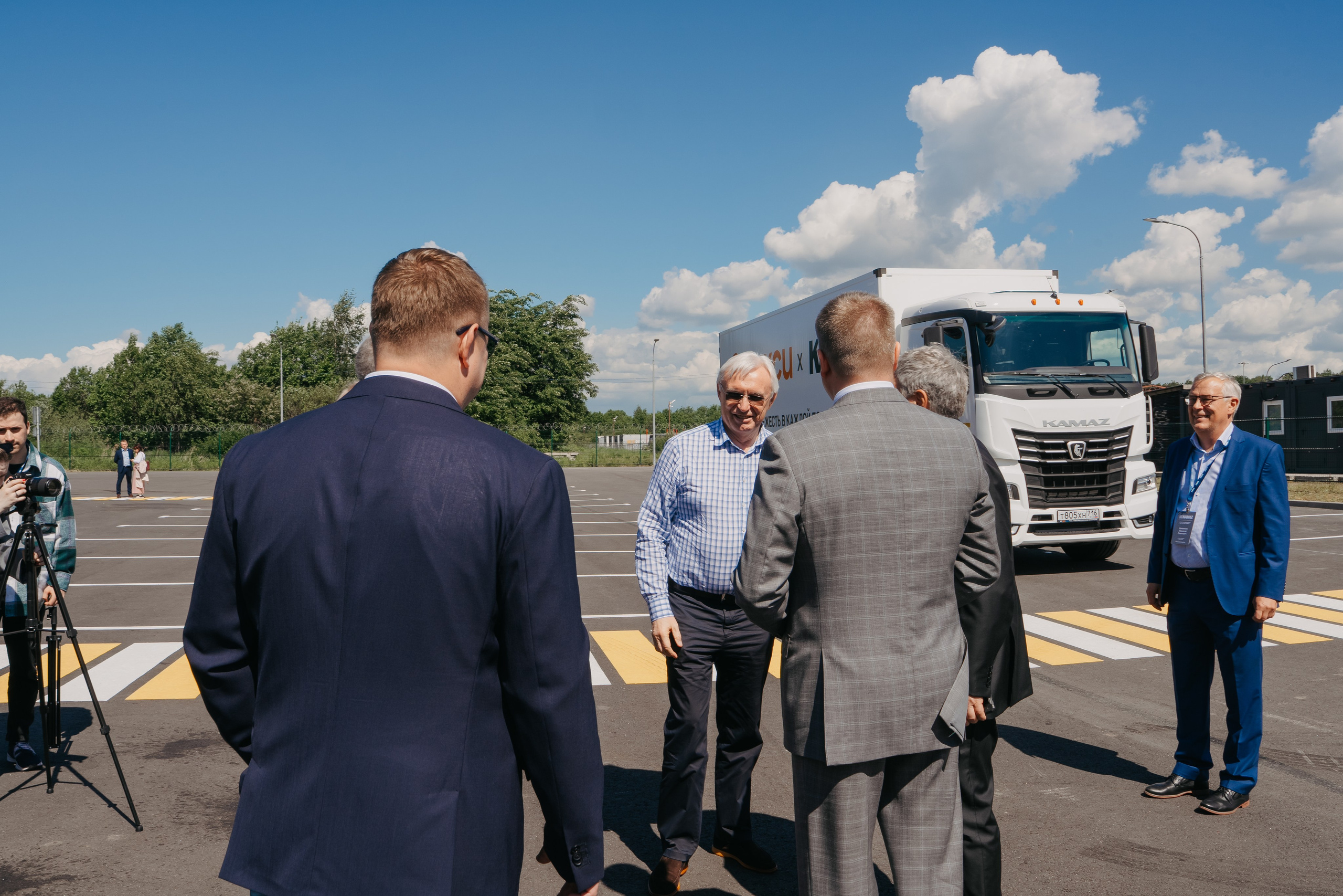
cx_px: 672
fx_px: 1045
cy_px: 448
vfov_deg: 46.4
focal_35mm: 28
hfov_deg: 65.5
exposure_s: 1/200
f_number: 14
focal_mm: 28
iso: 160
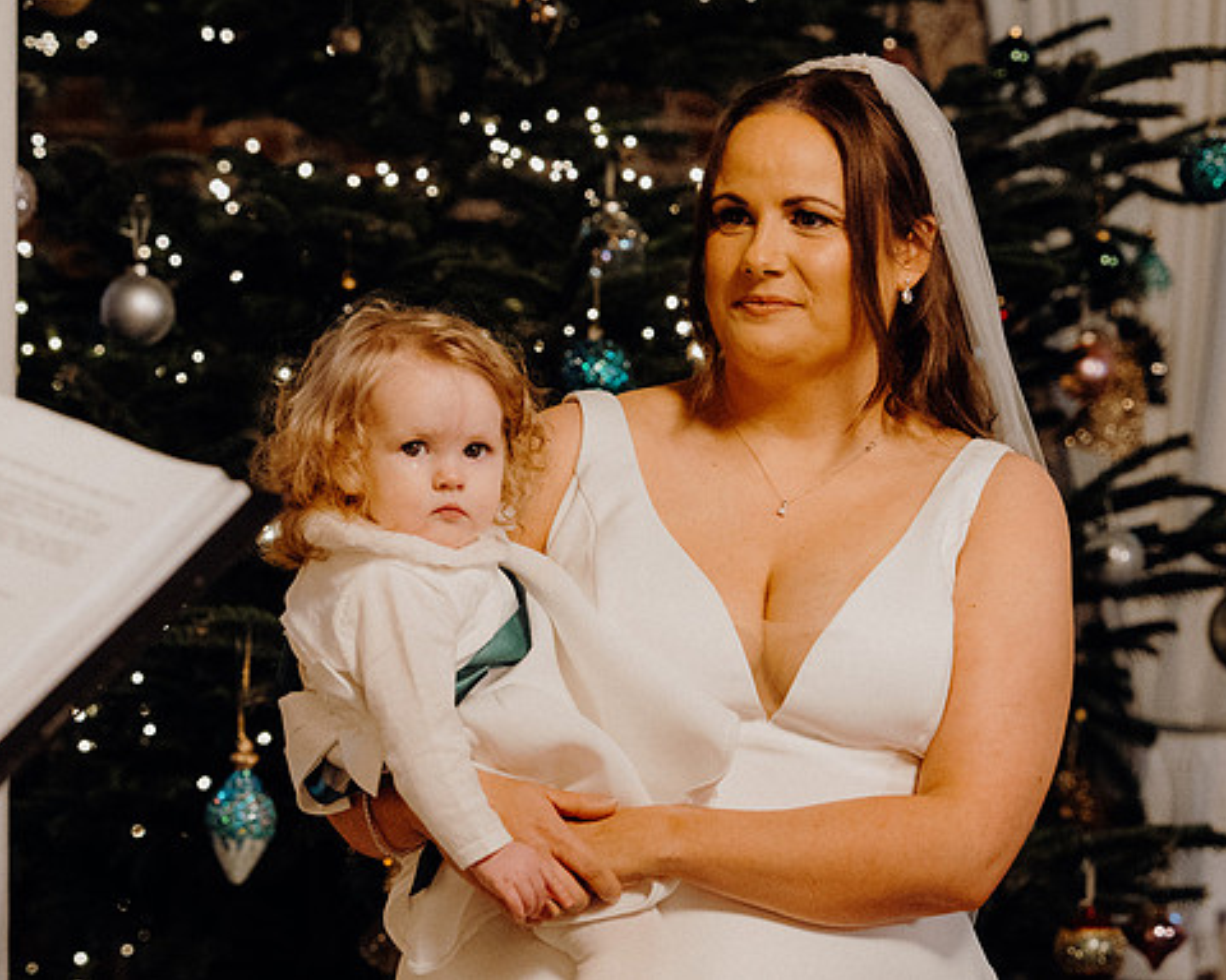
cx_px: 687
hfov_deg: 17.5
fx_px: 3991
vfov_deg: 14.0
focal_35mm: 110
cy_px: 489
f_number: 3.5
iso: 4000
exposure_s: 1/160
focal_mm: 65
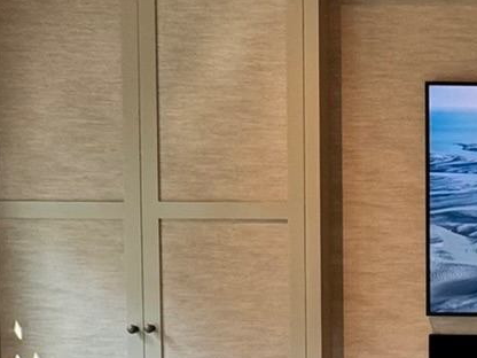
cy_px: 309
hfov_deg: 24.3
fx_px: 951
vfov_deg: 20.9
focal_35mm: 69
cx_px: 636
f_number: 2.2
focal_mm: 2.22
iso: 250
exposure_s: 1/120
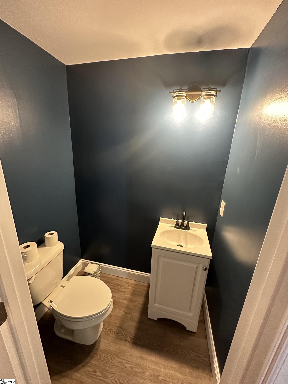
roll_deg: -3.1
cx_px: 144
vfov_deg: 102.1
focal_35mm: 14
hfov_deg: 85.7
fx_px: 155
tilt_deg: -15.6
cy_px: 192
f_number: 2.2
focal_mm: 2.22
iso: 640
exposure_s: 1/60
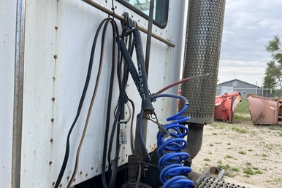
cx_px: 139
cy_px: 106
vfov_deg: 46.4
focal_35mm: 28
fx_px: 219
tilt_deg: -5.1
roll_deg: -3.6
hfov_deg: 65.4
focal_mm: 5.1
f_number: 1.6
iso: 50
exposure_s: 1/1140
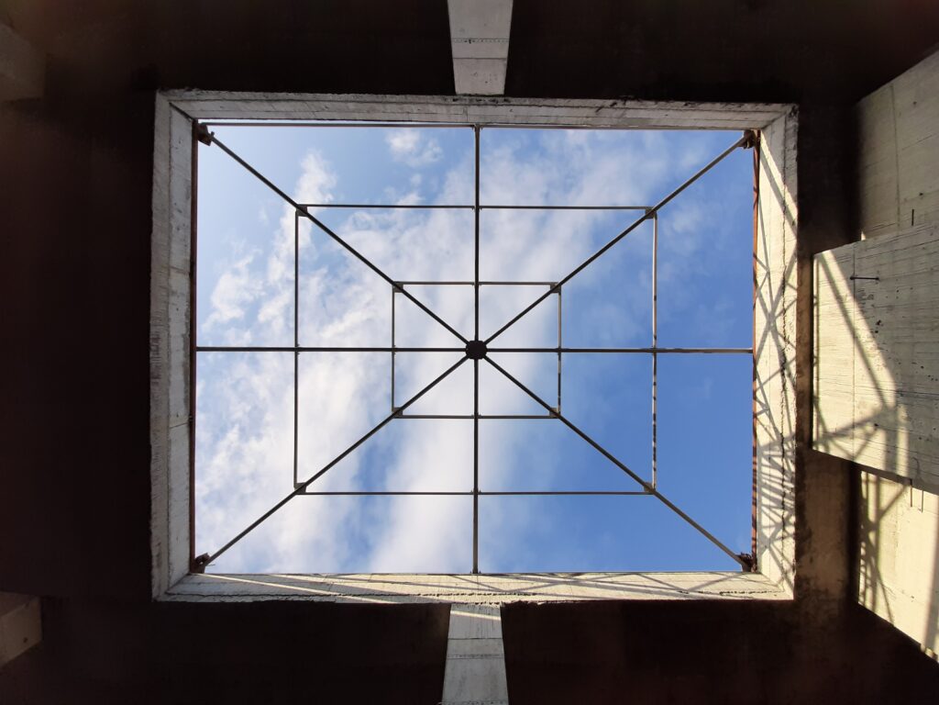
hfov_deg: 106.2
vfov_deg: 89.9
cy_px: 352
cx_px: 470
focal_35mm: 13
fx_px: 353
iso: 40
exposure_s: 1/534
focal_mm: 1.42
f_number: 2.2
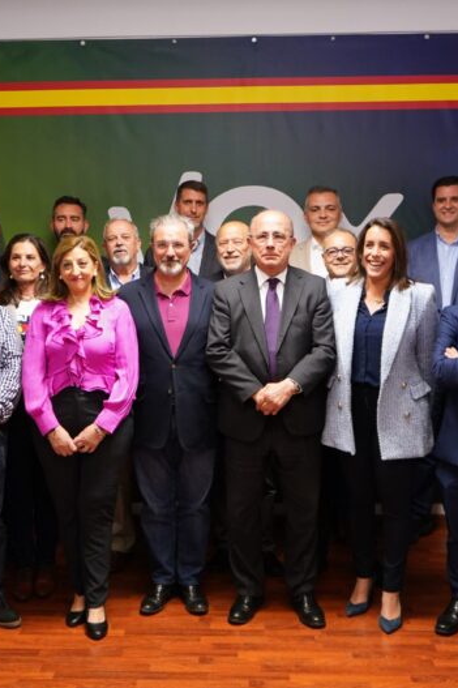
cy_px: 345
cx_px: 210
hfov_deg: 30.5
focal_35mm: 44
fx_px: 840
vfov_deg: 44.5
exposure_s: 1/160
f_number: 3.5
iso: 2500
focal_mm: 29
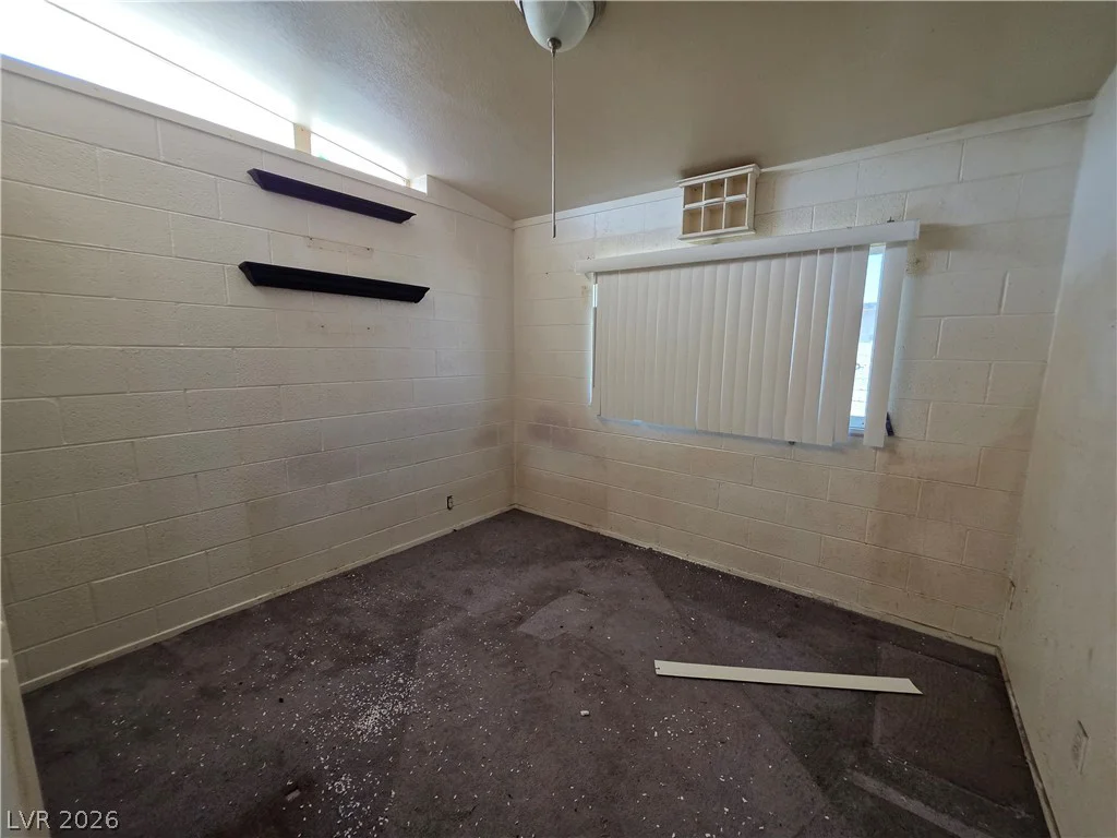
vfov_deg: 89.9
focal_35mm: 13
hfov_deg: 106.2
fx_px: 419
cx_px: 558
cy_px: 419
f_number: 1.9
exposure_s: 1/240
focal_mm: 2.2
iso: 400
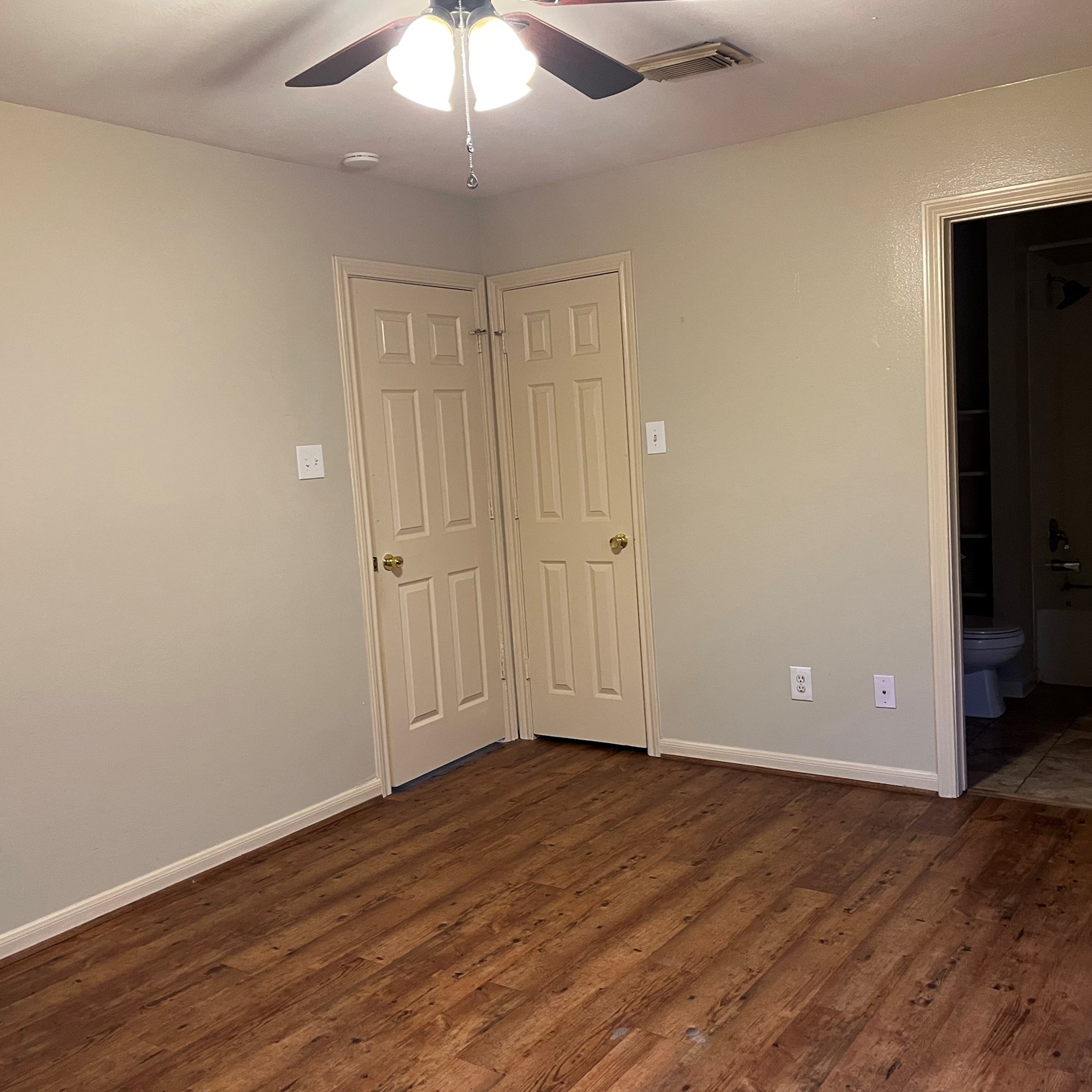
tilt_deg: -5.8
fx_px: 1106
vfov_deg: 52.5
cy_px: 548
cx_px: 570
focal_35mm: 31
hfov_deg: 52.5
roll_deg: +4.0
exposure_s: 1/60
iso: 320
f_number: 1.6
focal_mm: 5.1
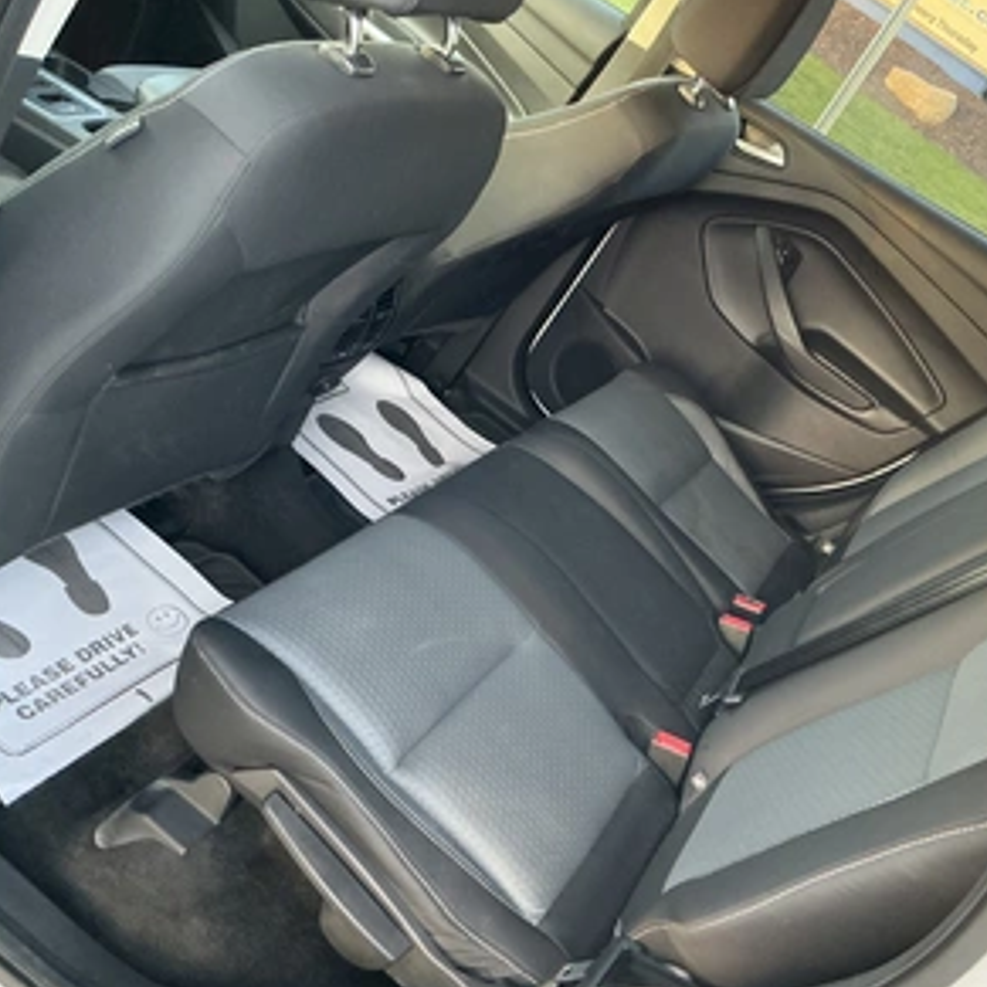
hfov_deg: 48.1
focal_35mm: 34
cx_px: 604
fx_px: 1097
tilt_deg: -29.2
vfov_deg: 48.4
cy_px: 502
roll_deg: -34.3
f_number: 1.8
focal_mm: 3
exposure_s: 1/60
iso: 200
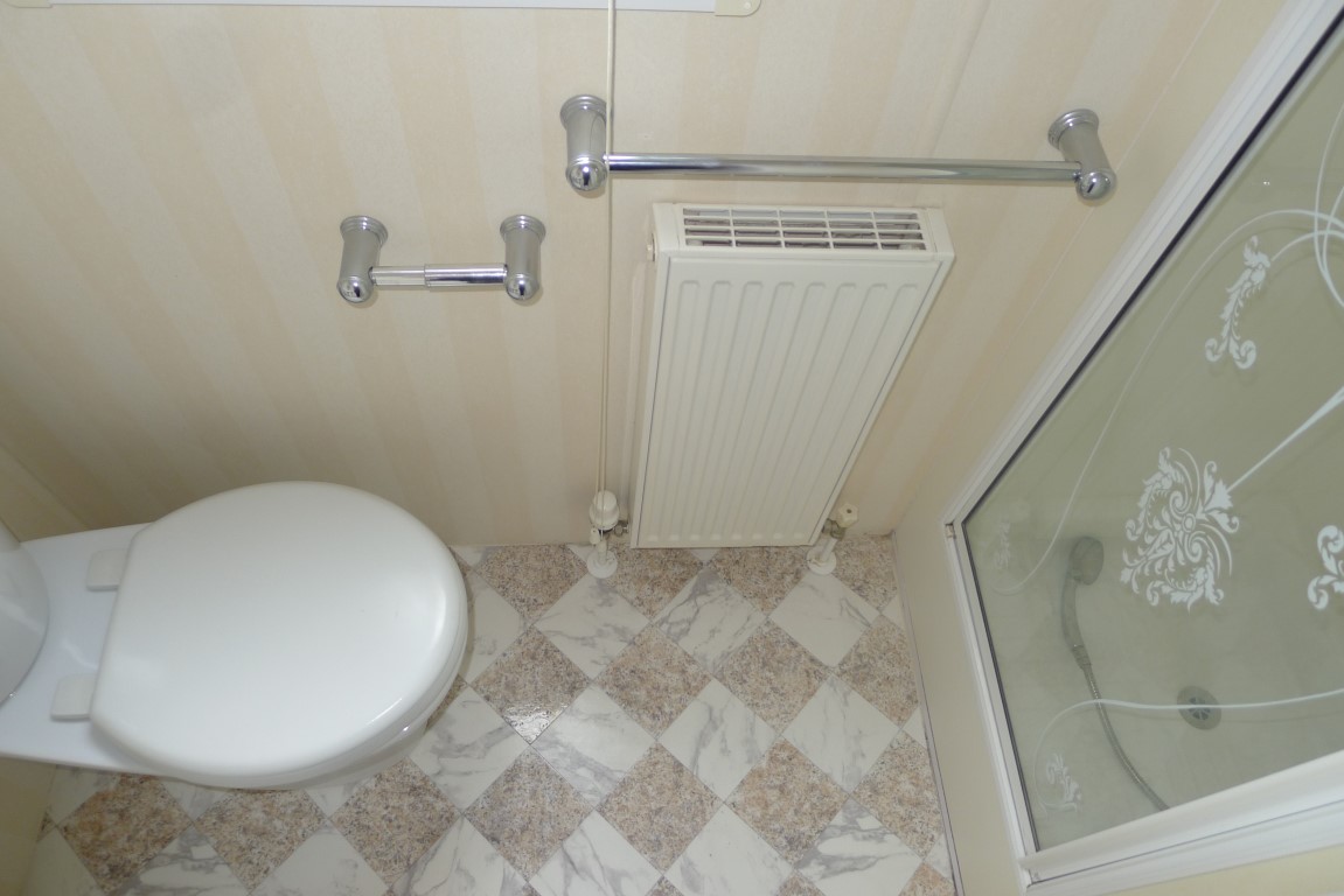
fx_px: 896
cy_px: 448
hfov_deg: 73.7
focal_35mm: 24
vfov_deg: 53.2
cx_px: 672
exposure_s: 1/60
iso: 100
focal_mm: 5.1
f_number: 2
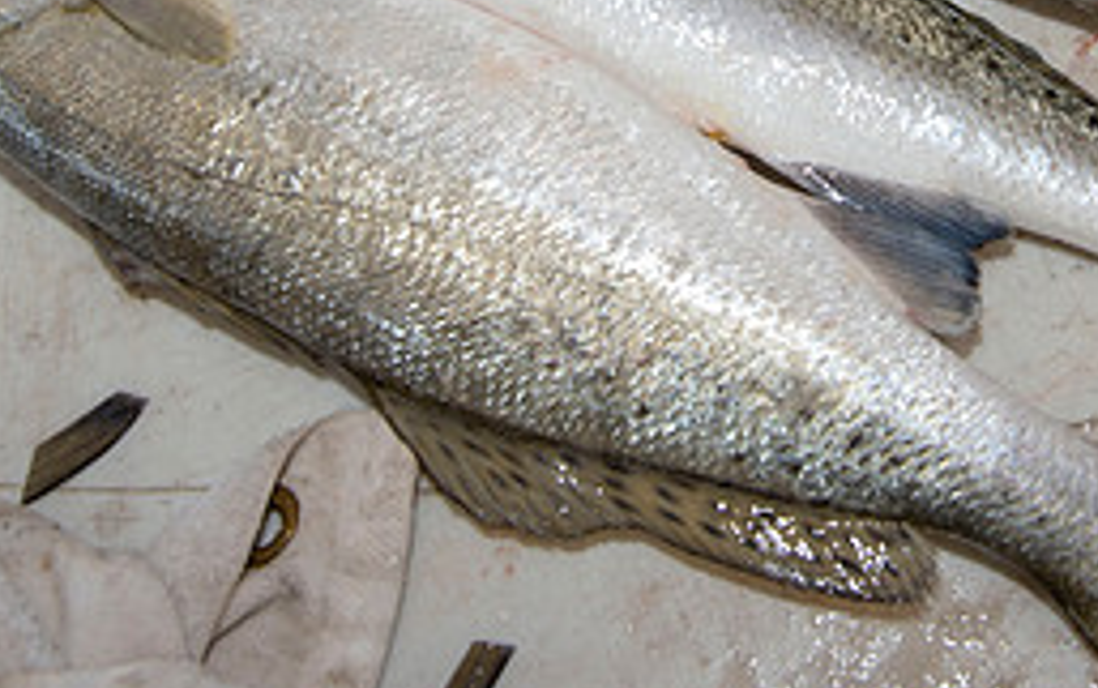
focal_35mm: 62
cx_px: 820
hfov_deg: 32.3
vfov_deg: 19.9
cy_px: -98
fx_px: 1857
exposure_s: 1/60
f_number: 5
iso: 50
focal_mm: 27
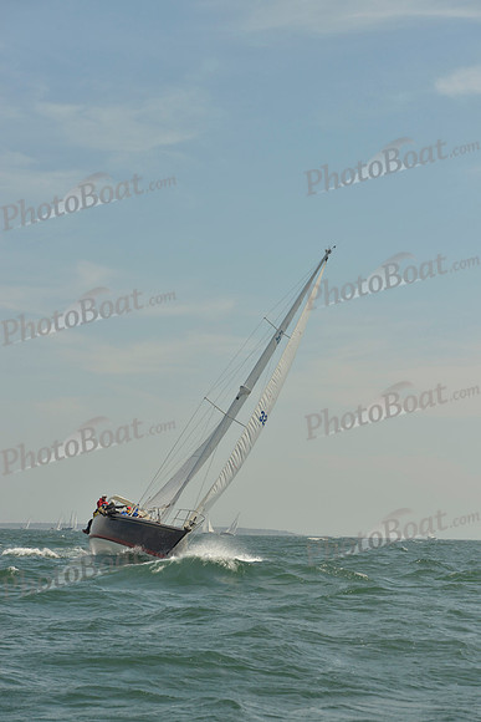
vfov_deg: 28.8
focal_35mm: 70
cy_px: 361
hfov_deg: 19.5
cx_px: 240
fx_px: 1402
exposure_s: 1/1250
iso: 200
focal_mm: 70
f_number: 8
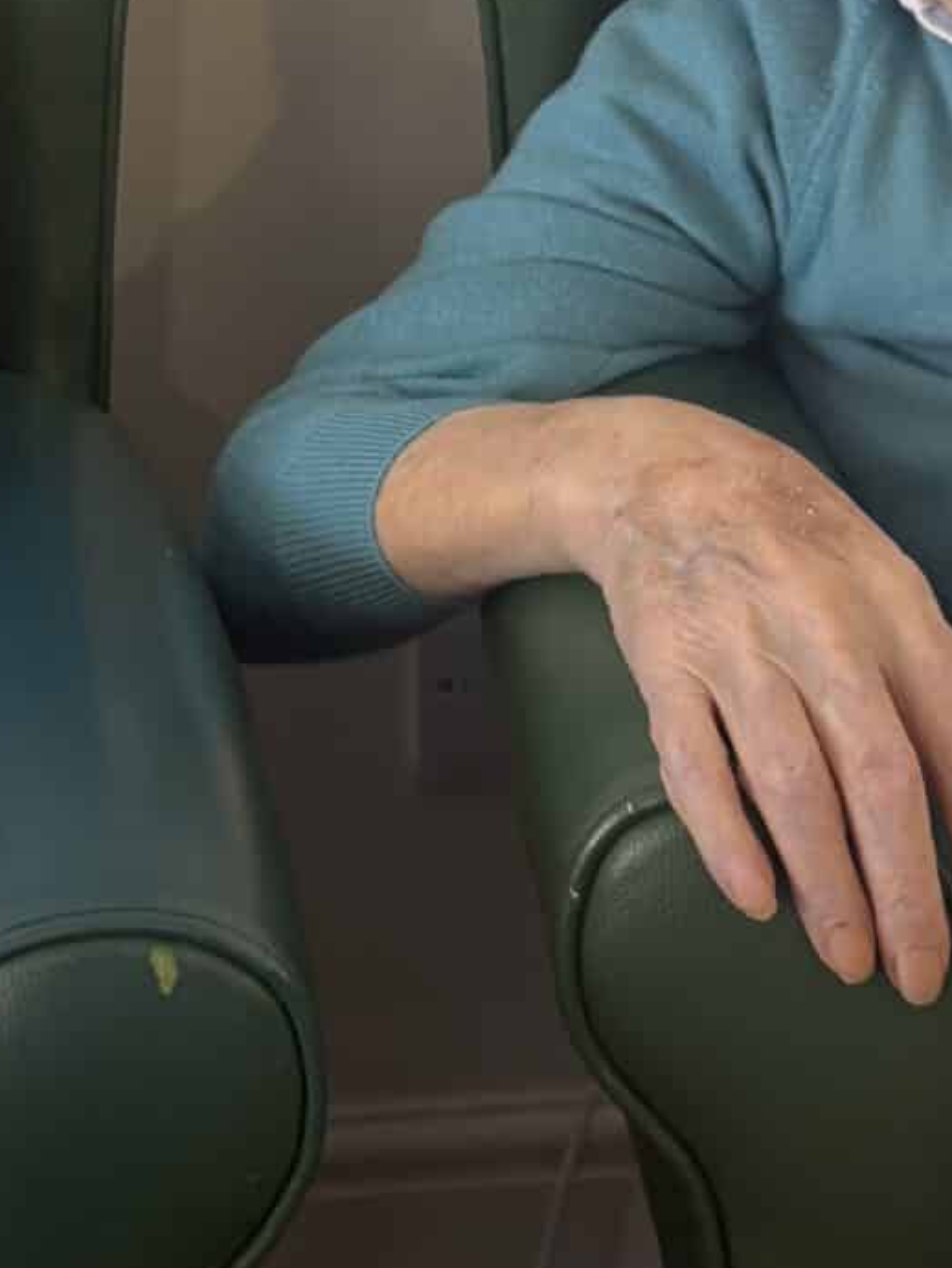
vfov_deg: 20.1
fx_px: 3262
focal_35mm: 89
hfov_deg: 16.5
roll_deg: +1.4
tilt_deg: -5.6
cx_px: 158
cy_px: -395
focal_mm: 6.76
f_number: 1.78
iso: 200
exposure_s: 1/93
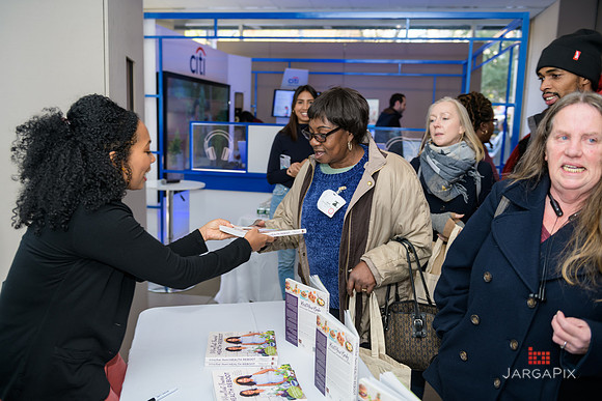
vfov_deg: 41.1
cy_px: 200
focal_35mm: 32
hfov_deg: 58.7
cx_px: 301
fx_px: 535
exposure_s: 1/125
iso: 200
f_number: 3.2
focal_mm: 32
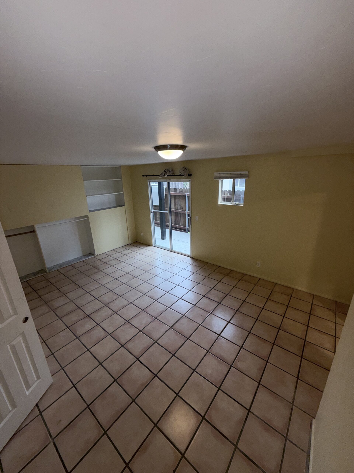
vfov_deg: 102.1
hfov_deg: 85.7
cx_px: 177
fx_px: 191
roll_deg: +2.3
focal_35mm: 14
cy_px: 236
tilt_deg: -18.3
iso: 32
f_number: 2.2
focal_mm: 2.22
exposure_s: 1/60
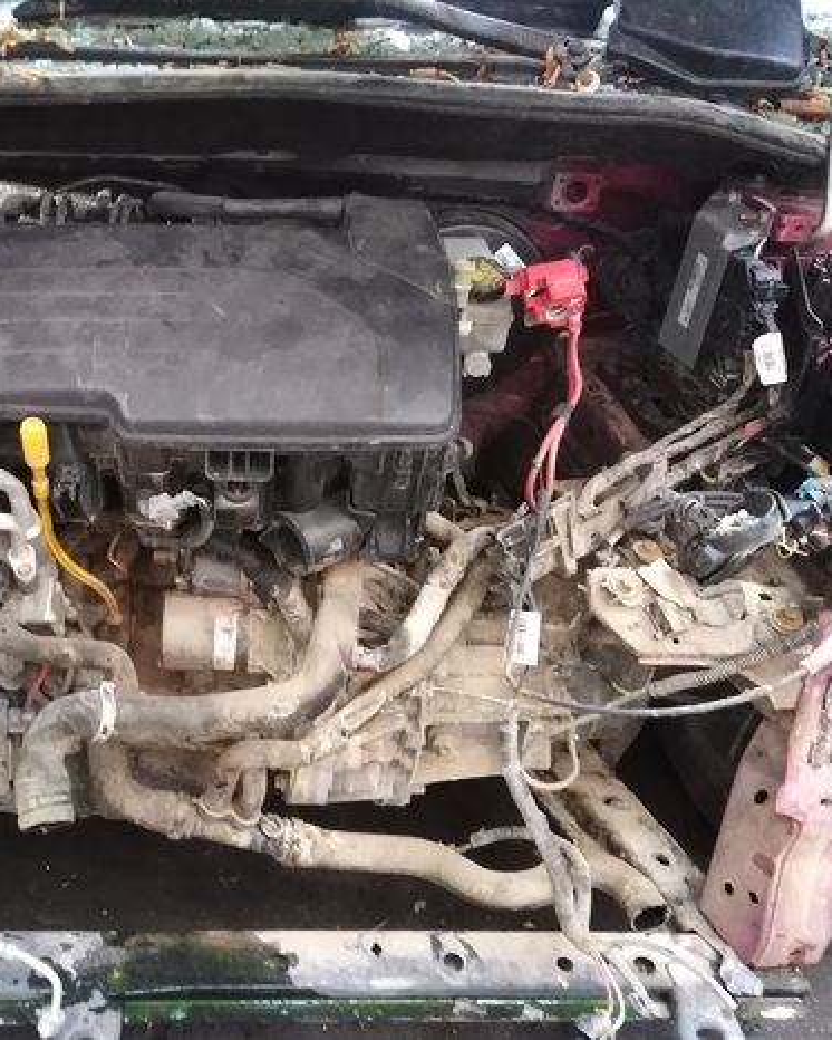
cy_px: 520
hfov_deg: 42.1
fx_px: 1046
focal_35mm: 34
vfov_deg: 52.8
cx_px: 212
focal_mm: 3.46
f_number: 2.2
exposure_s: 1/15
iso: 817
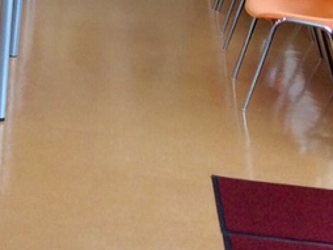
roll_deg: -0.3
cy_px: 14
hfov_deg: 11.6
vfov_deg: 10.1
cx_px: -402
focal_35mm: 146
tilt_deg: -15.2
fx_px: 1406
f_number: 2.2
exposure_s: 1/100
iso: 50
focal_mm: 4.15
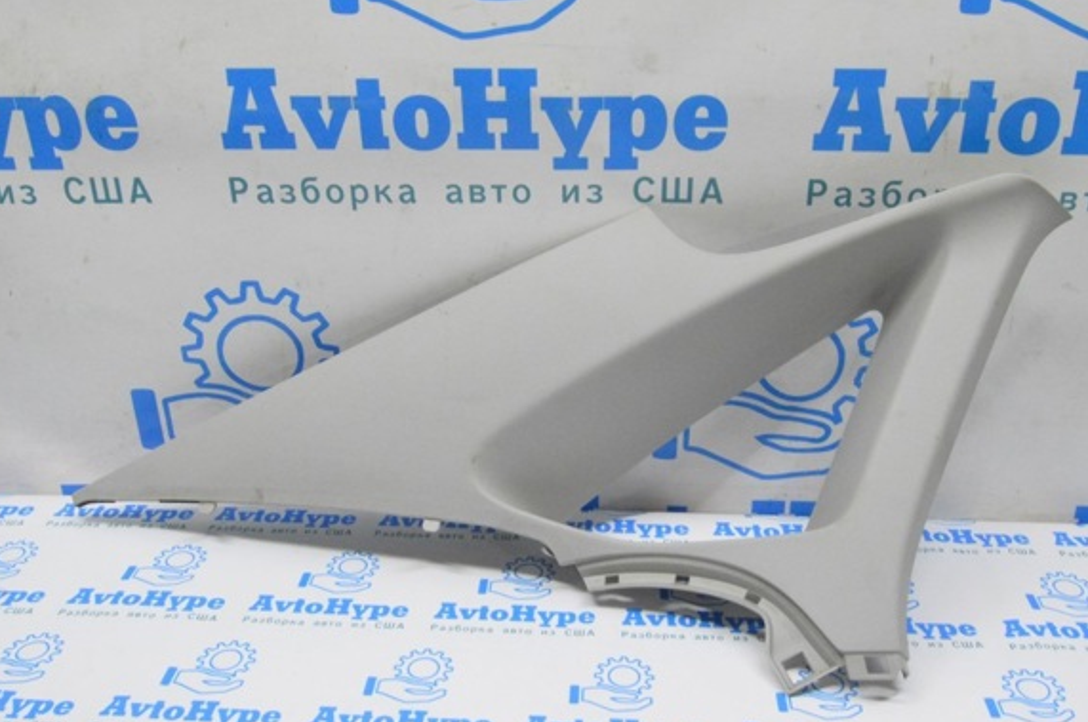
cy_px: 342
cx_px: 558
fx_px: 1117
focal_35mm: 37
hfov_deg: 51.9
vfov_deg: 35.8
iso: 6400
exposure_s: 1/20
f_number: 20
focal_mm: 22
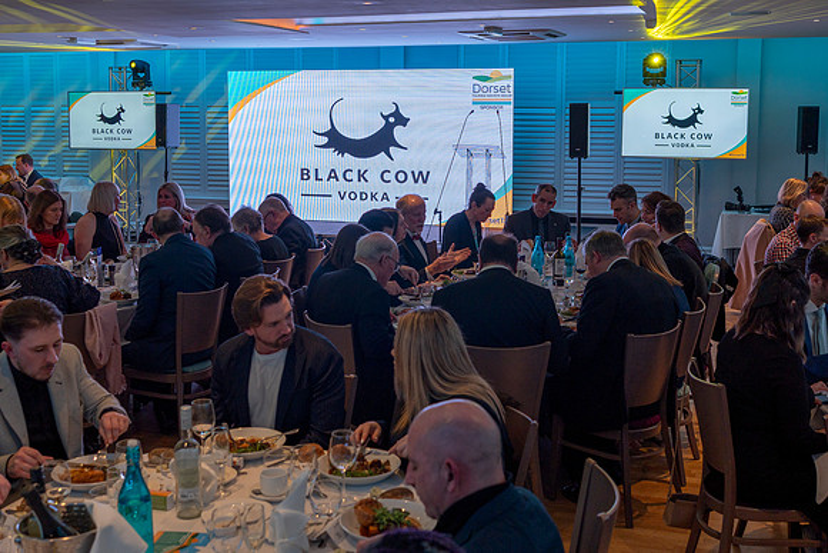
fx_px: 1002
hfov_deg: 44.9
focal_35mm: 44
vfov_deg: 30.7
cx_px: 405
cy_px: 209
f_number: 4.5
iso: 125
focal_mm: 35
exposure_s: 1/60
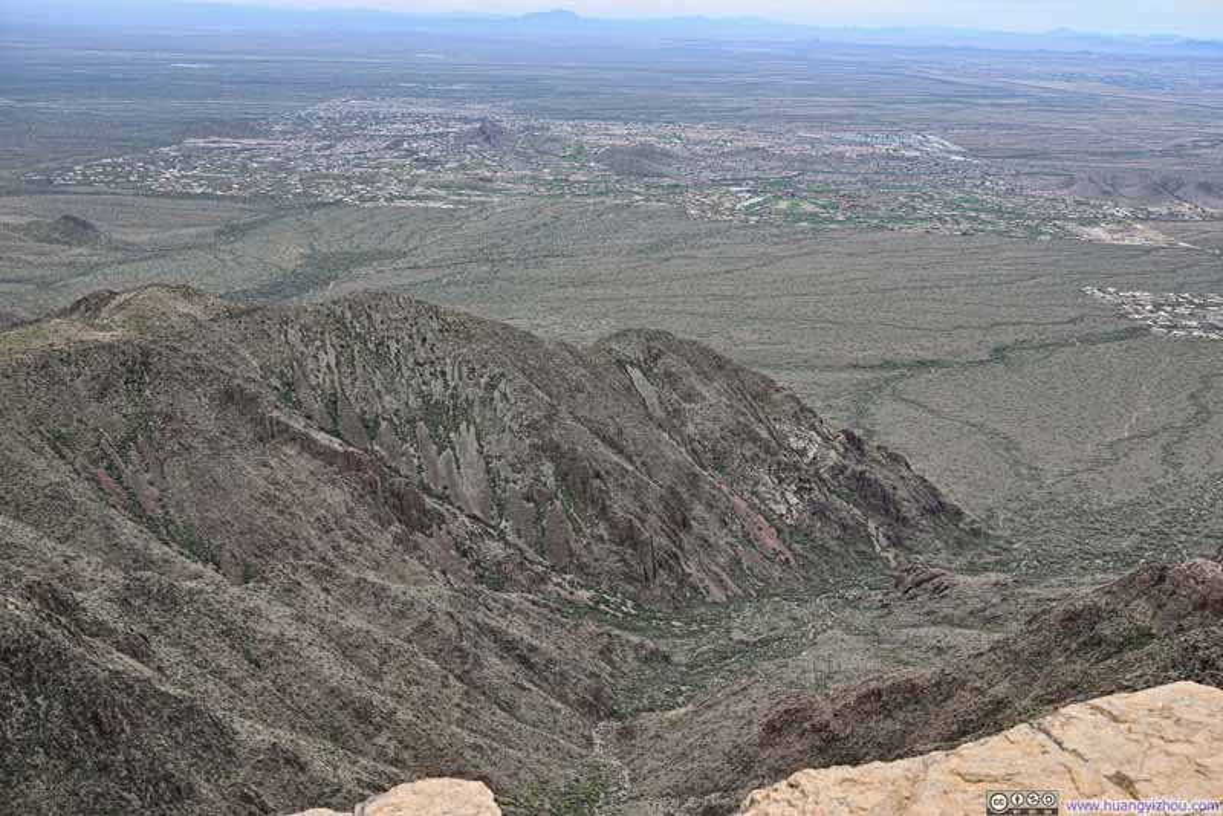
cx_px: 612
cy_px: 408
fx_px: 1155
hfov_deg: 55.8
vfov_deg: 38.9
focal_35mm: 34
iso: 100
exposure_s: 1/320
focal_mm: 34
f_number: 5.6
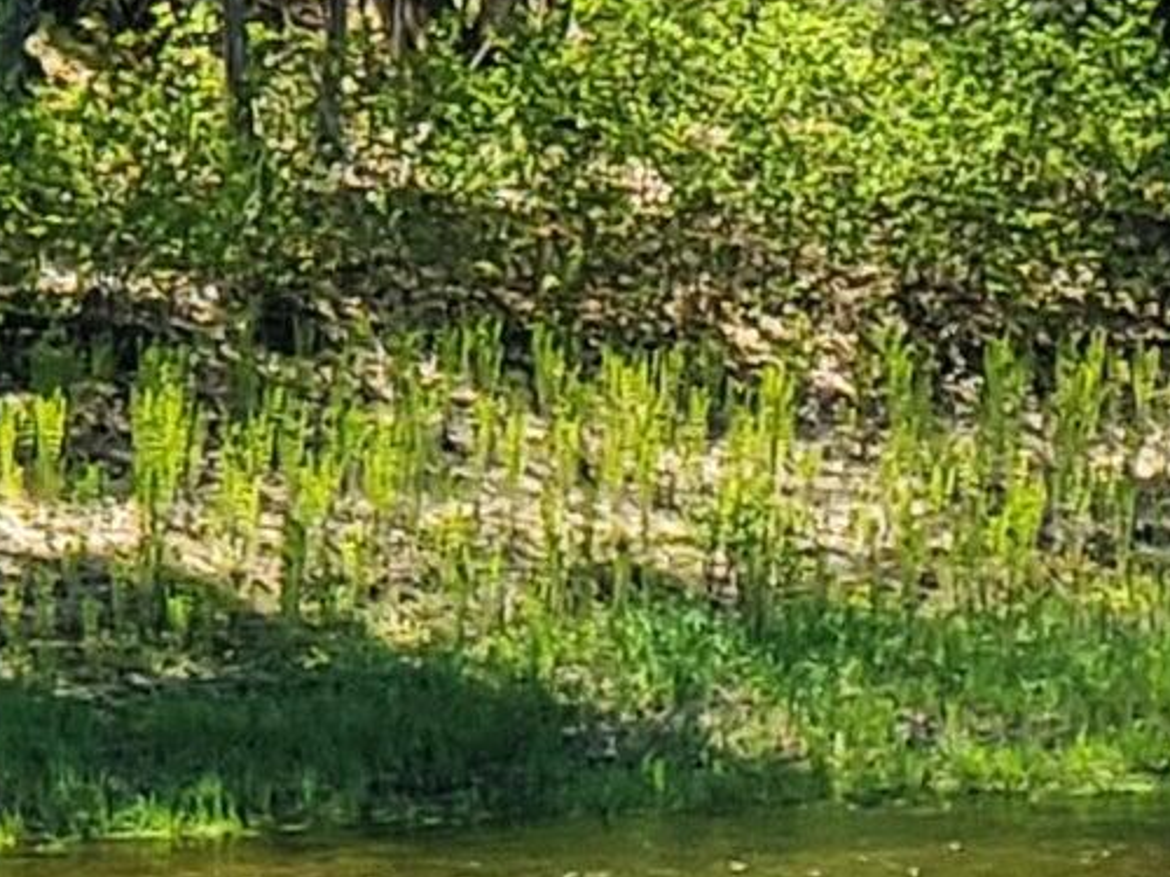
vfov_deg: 6.6
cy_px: 1462
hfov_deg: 8.6
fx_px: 7503
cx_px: 1936
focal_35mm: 222
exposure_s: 1/213
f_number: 2.4
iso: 50
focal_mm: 6
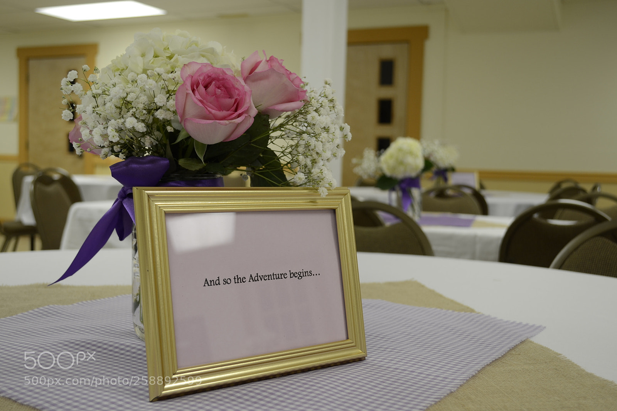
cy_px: 206
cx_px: 308
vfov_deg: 34.2
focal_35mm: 39
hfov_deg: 49.6
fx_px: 668
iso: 100
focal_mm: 26
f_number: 4.2
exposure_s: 1/20
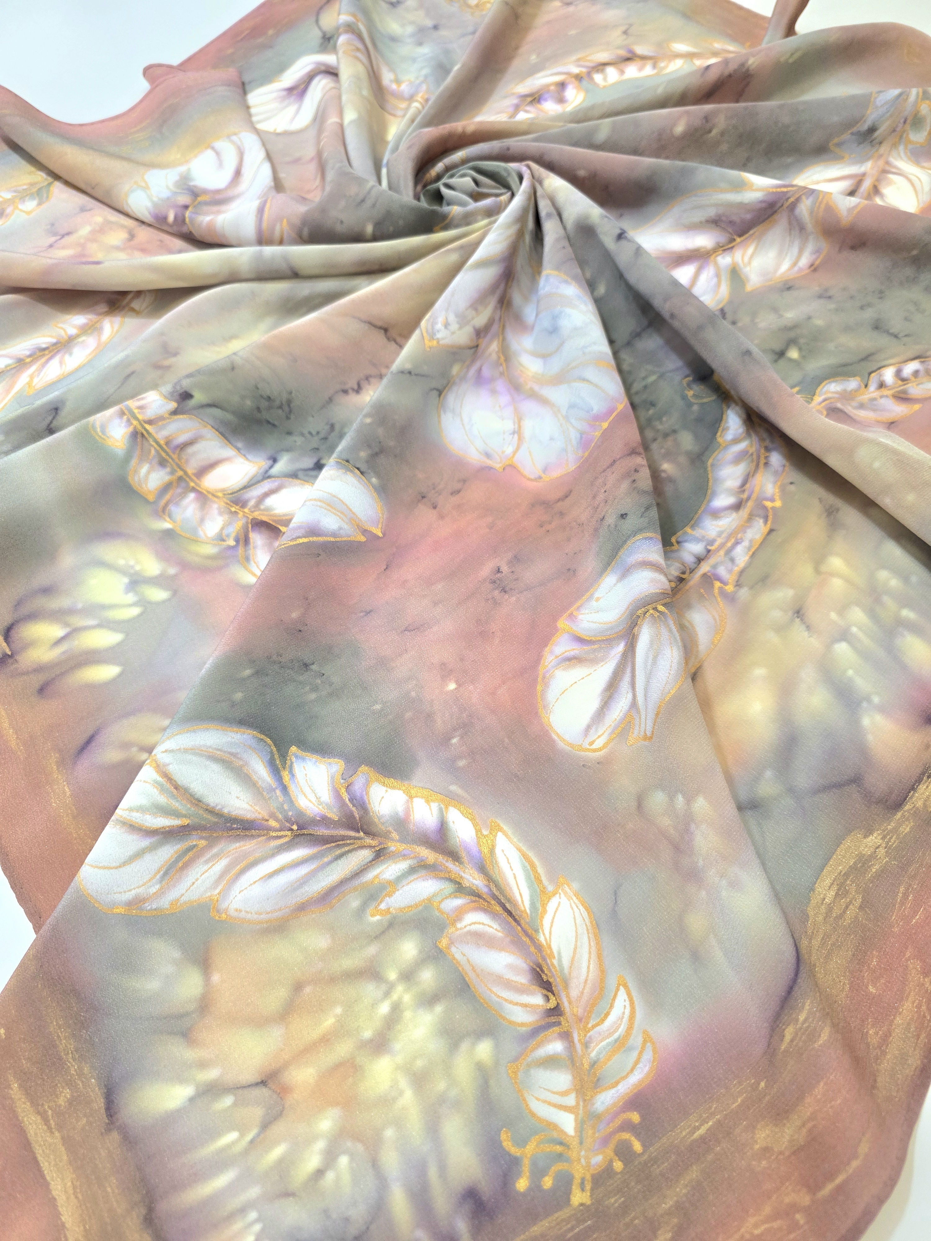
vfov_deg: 73.9
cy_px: 620
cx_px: 466
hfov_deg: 58.9
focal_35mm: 23
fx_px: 825
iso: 250
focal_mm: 6.3
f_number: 1.7
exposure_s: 1/101
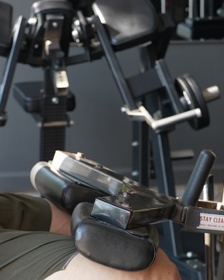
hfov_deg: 10.1
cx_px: 82
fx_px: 1269
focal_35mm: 153
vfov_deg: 12.5
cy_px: 250
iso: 320
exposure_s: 1/100
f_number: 5.6
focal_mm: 50
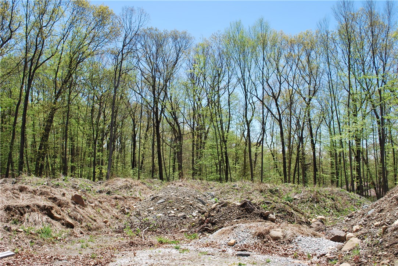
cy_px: 133
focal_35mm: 36
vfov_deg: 36.9
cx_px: 199
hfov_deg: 53.1
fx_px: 398
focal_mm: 24
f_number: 7.1
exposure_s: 1/200
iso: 100
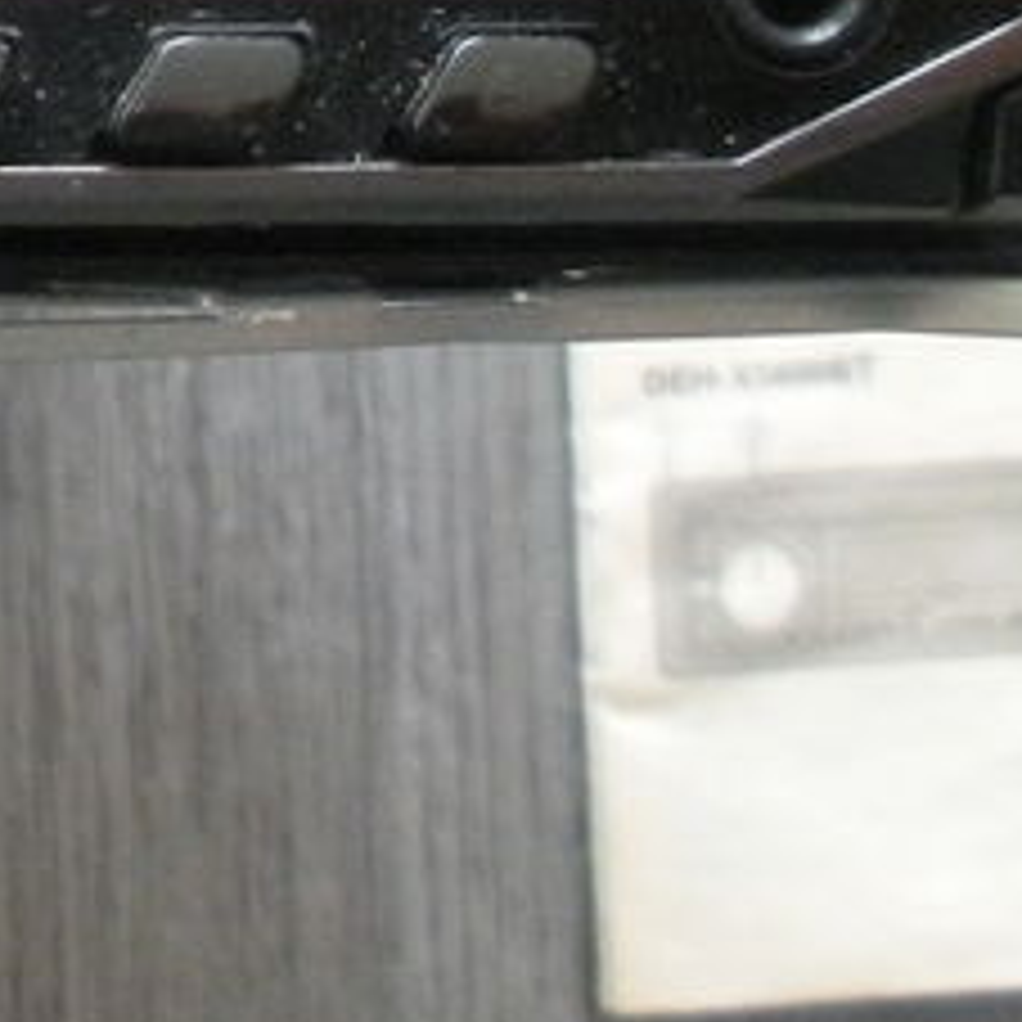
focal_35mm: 136
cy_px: -288
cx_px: -932
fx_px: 4543
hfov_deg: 11.7
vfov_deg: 12.5
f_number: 3.5
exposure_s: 1/10.5
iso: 400
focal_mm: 6.3
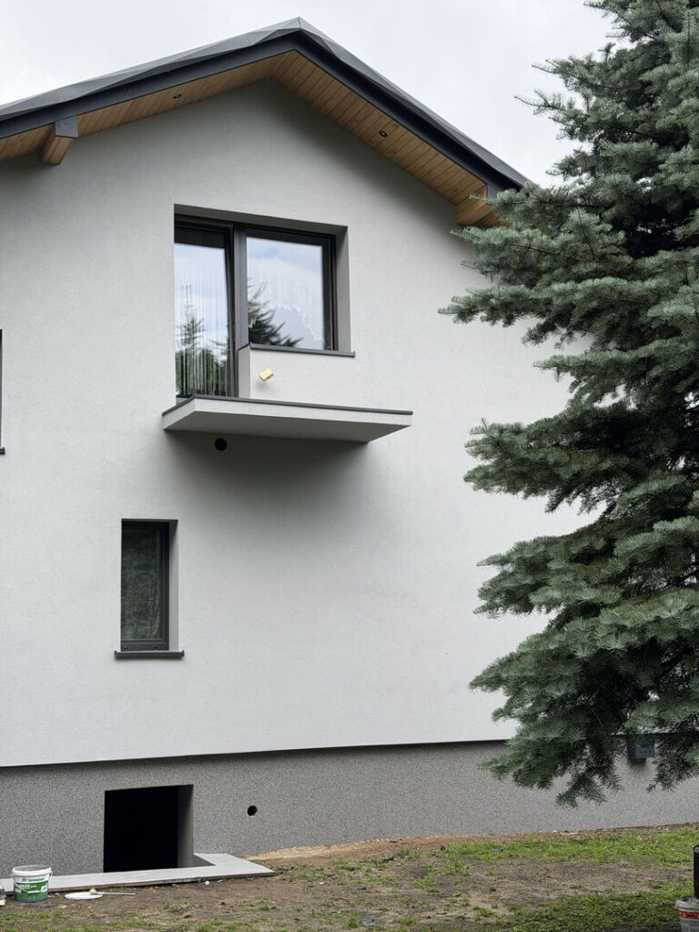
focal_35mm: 48
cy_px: 466
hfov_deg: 30.3
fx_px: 1292
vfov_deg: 39.7
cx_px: 350
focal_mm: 6.76
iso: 64
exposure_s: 1/1307
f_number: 1.78
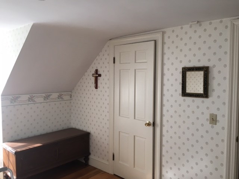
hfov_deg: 61.7
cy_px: 90
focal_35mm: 29
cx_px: 120
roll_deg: -0.4
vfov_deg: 48.2
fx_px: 200
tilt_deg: -3.6
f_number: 2.2
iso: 32
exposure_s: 1/30
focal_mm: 4.15
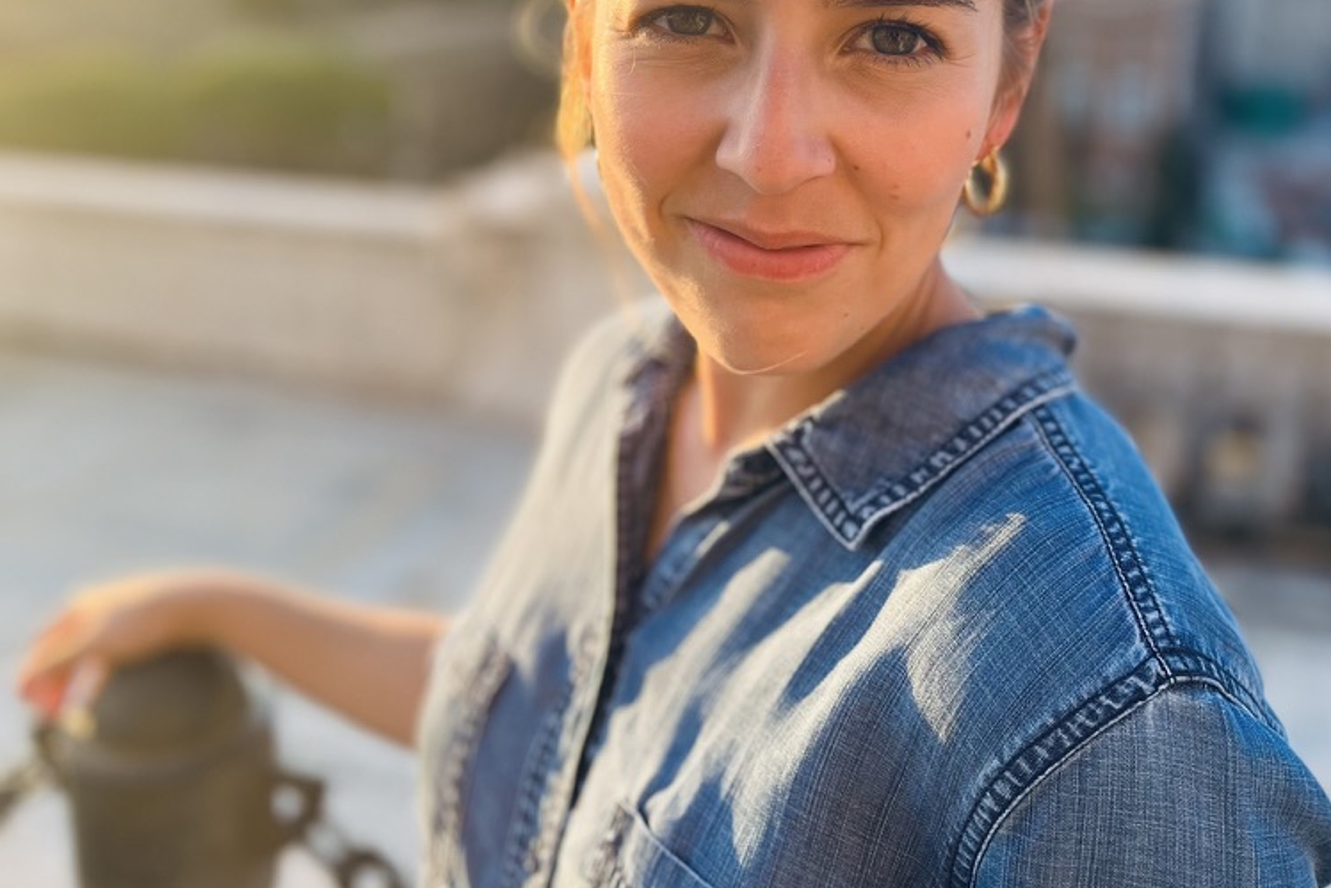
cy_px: 178
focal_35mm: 37
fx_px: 1368
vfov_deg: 34.8
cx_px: 680
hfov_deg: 51.9
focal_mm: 5.1
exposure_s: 1/440
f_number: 1.6
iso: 50
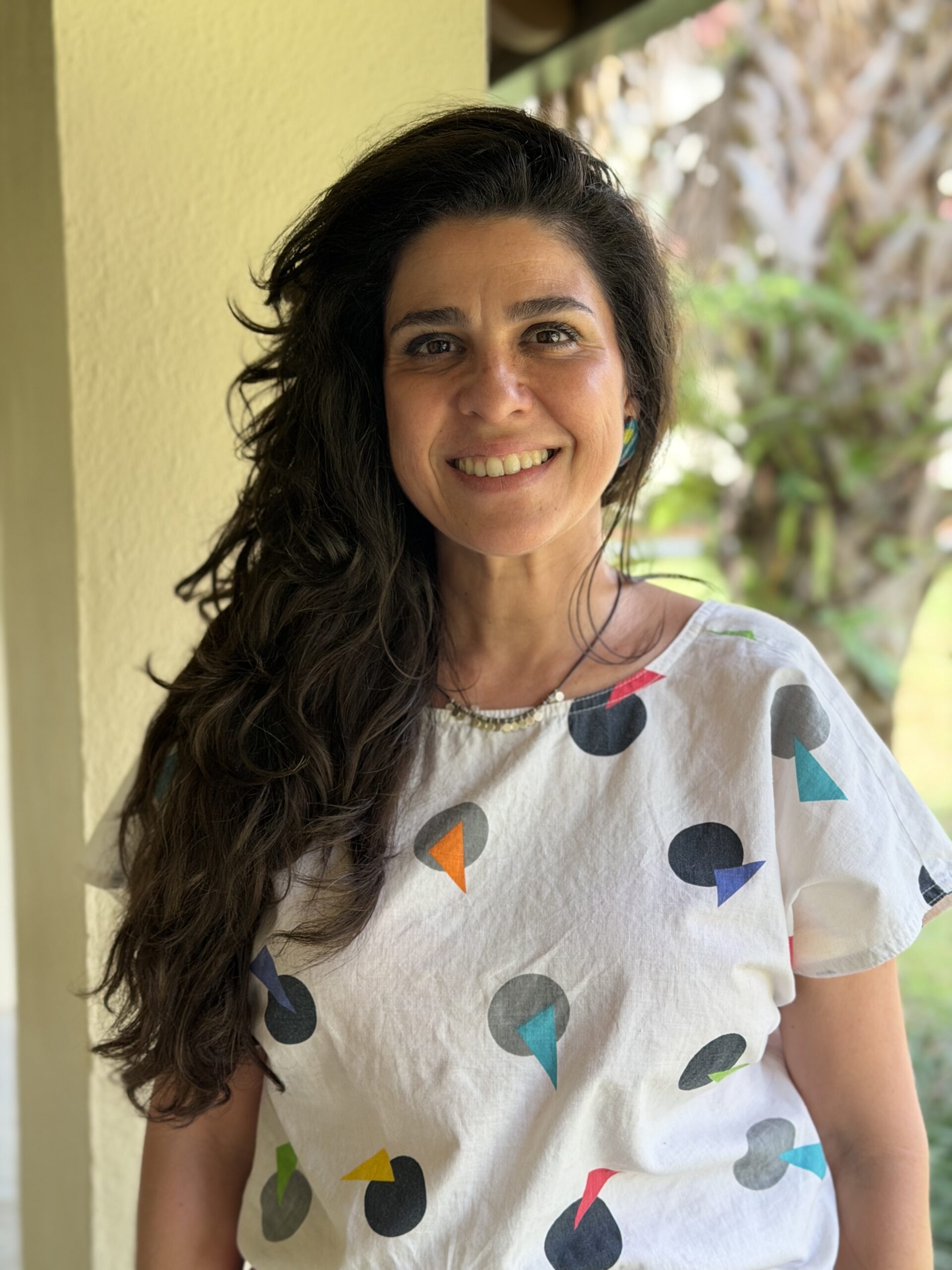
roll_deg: +0.4
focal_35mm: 48
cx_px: 476
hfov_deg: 30.3
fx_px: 1760
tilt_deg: -6.8
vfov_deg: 39.7
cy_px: 635
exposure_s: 1/177
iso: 100
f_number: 1.78
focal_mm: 6.76
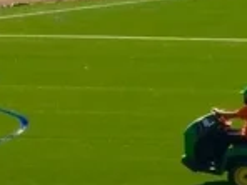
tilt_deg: -17.0
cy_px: 308
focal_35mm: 200
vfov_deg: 7.3
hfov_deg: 8.6
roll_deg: -0.6
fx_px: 1427
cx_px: 681
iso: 32
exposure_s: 1/1866
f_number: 2.2
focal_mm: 4.15
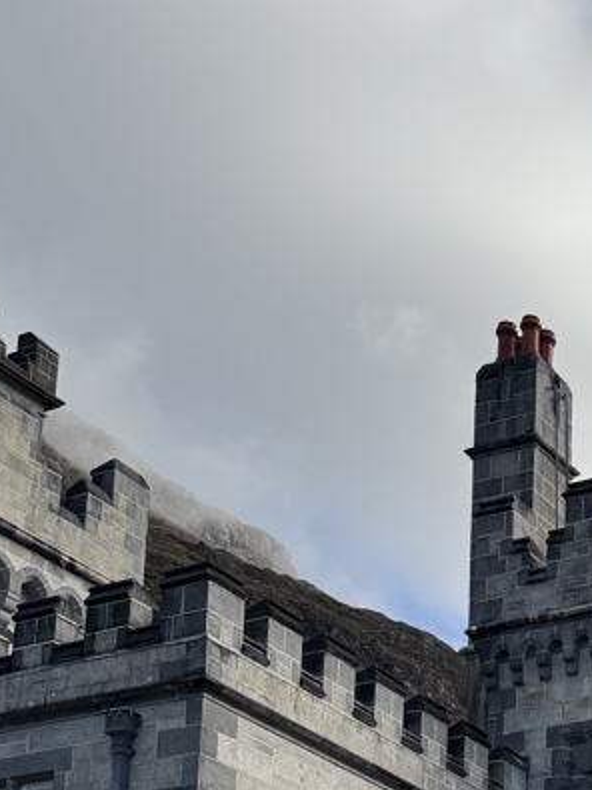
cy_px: 1036
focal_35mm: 73
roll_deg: +0.7
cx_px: 750
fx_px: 1665
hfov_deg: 18.8
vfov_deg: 23.5
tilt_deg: +11.1
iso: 80
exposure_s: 1/4049
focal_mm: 6.76
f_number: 1.78
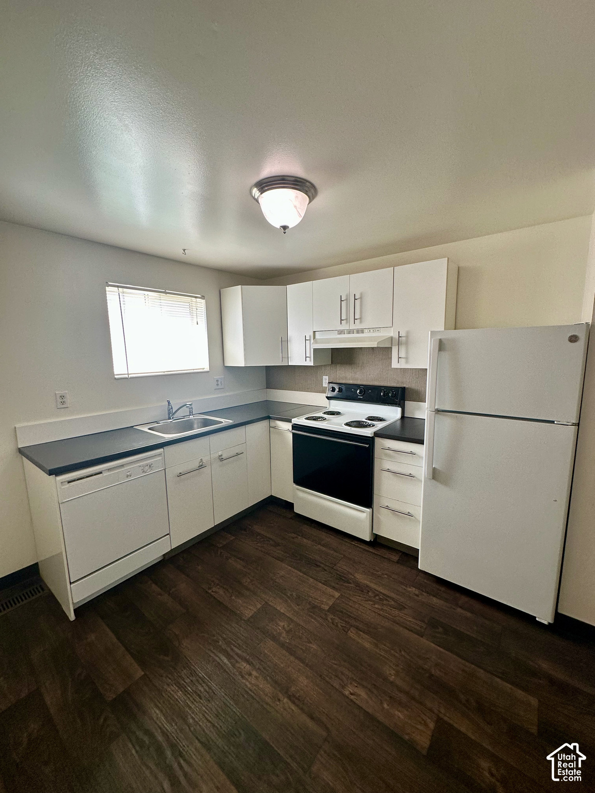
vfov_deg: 102.1
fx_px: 321
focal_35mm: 14
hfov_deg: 85.7
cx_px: 298
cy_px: 396
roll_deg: +0.5
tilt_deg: -7.6
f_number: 2.2
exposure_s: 1/120
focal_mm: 2.22
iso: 125
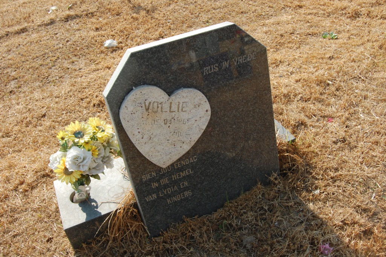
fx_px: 370
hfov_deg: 55.1
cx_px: 193
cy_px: 128
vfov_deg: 38.3
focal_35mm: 34
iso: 200
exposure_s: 1/200
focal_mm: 23
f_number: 7.1
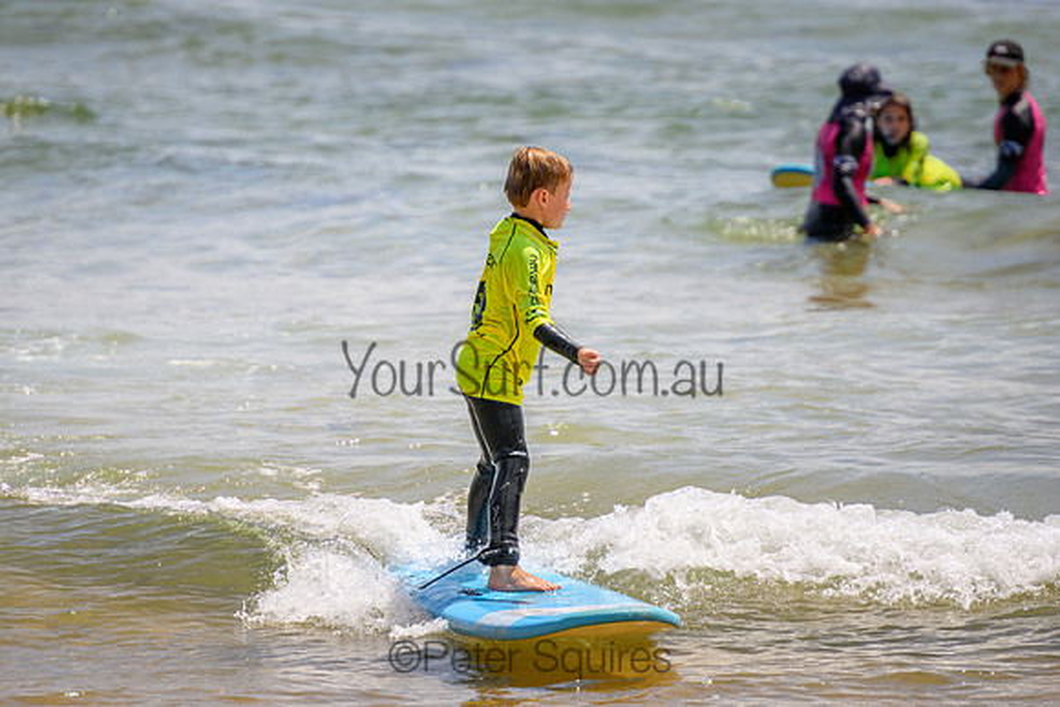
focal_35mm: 467
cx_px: 441
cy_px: 294
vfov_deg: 2.9
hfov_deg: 4.4
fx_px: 13756
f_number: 5.6
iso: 280
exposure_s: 1/2000
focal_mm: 400
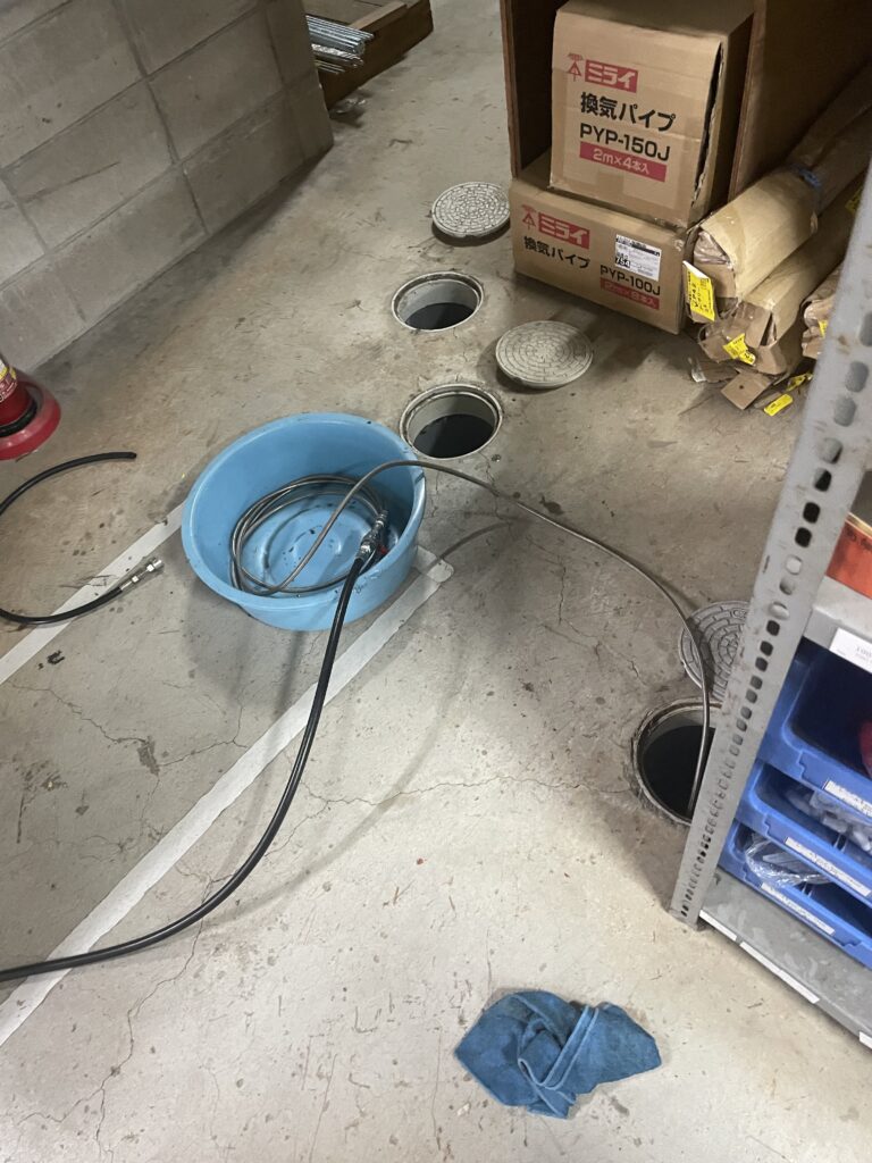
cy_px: 582
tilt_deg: -53.9
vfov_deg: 67.3
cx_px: 436
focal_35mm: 26
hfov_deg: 53.1
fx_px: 873
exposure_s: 1/60
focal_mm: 4.2
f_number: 1.6
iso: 400
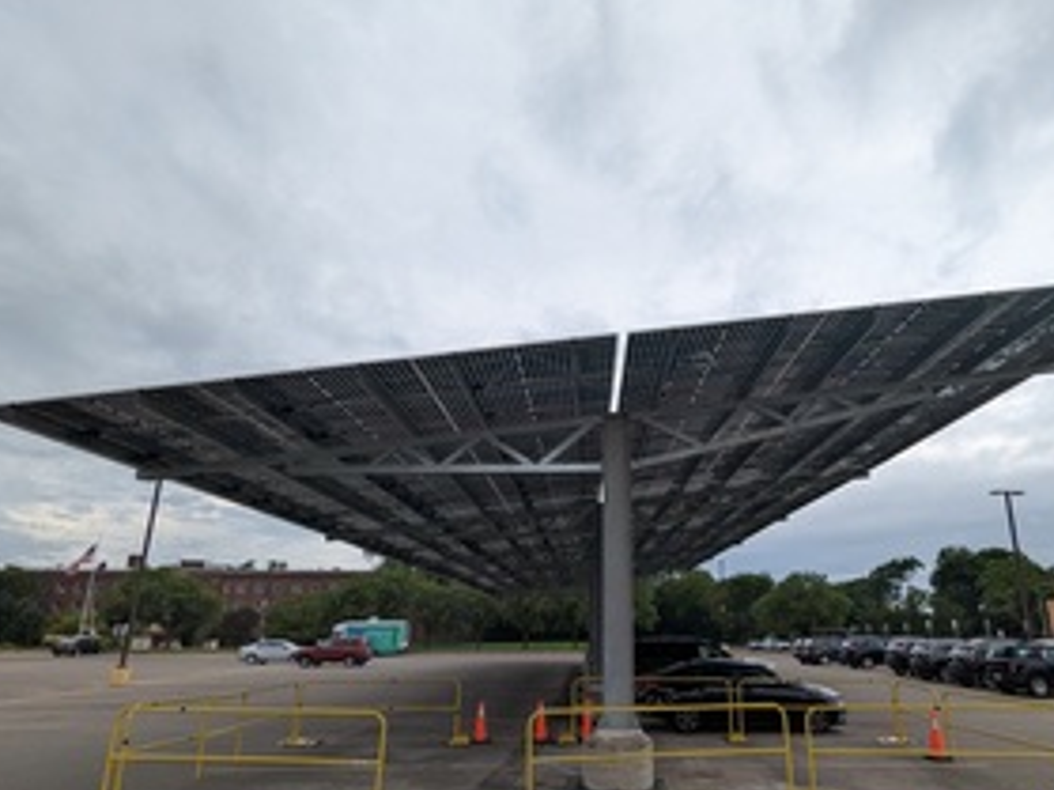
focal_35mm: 20
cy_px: 457
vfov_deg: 65.5
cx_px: 599
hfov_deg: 81.3
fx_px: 609
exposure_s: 1/1631
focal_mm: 2.35
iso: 54
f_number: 2.2
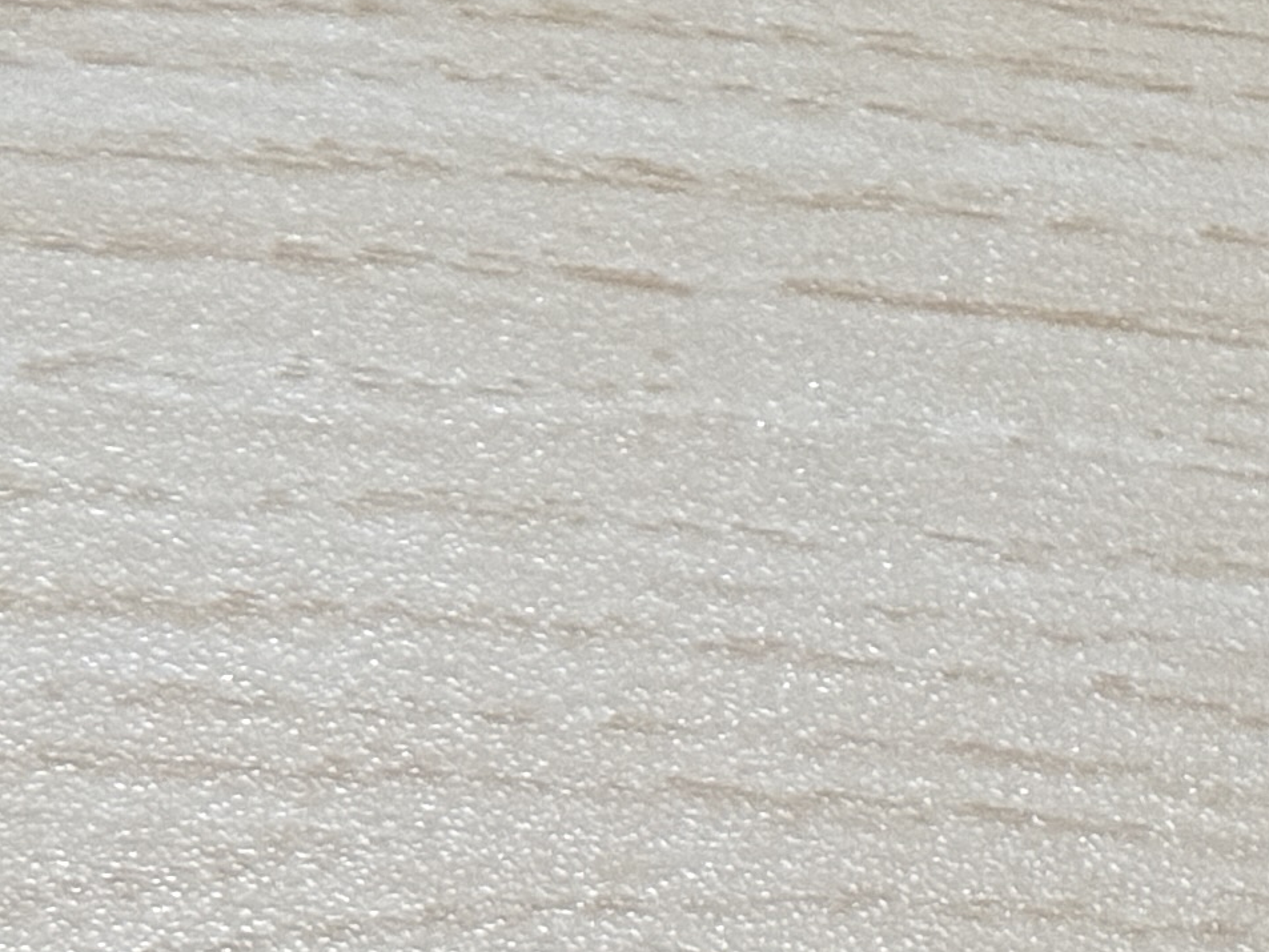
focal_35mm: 203
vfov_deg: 7.1
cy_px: -917
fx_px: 7443
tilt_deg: -79.8
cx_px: 2214
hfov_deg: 9.3
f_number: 1.78
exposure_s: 1/59
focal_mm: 6.76
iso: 250
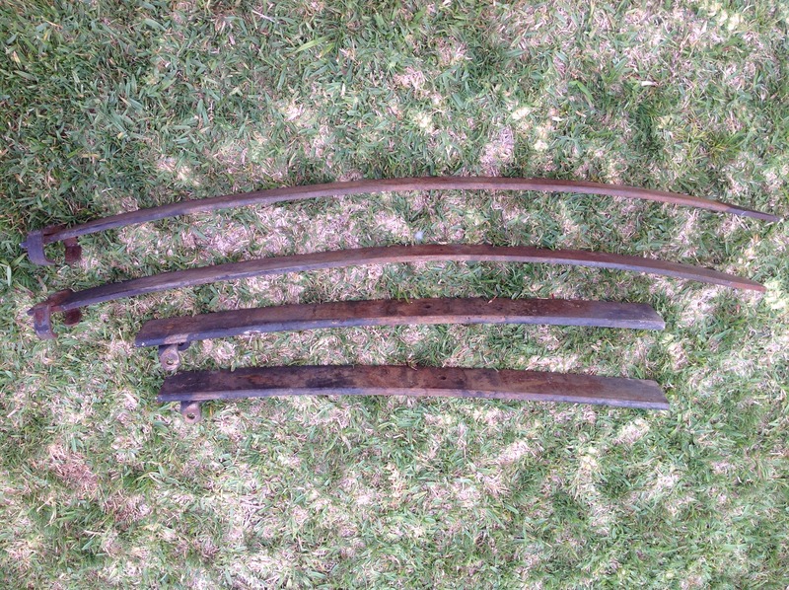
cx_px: 394
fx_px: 797
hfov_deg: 52.7
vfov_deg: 40.6
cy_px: 295
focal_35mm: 35
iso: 80
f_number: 2.4
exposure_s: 1/120
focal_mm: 4.28
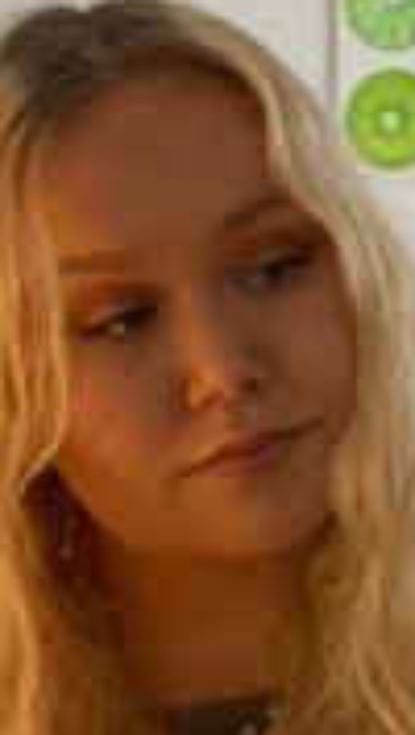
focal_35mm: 96
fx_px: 1872
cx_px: 461
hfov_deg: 12.4
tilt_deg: -6.0
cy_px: 527
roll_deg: +0.7
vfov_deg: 22.1
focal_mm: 4.2
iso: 125
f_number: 1.6
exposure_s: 1/62
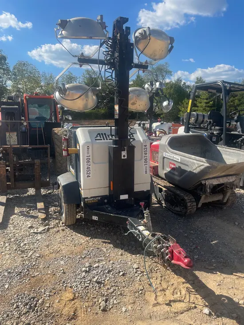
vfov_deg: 67.3
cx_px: 122
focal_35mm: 26
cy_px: 162
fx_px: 244
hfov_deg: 53.1
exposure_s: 1/2353
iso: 32
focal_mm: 4.2
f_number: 1.6
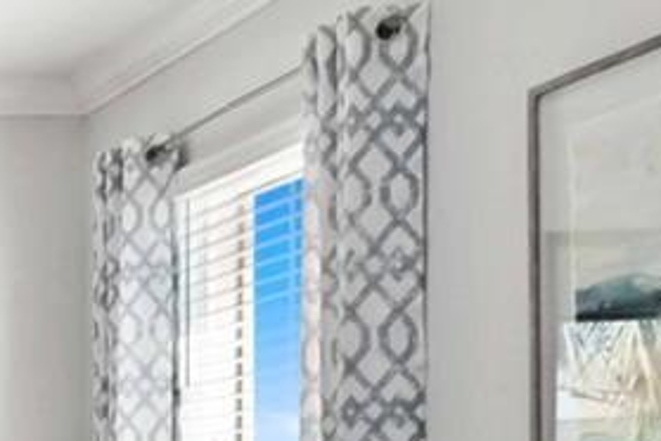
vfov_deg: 14.9
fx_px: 1579
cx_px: -649
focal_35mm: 86
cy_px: 638
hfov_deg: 17.3
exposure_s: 1/60
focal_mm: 10
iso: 800
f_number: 8
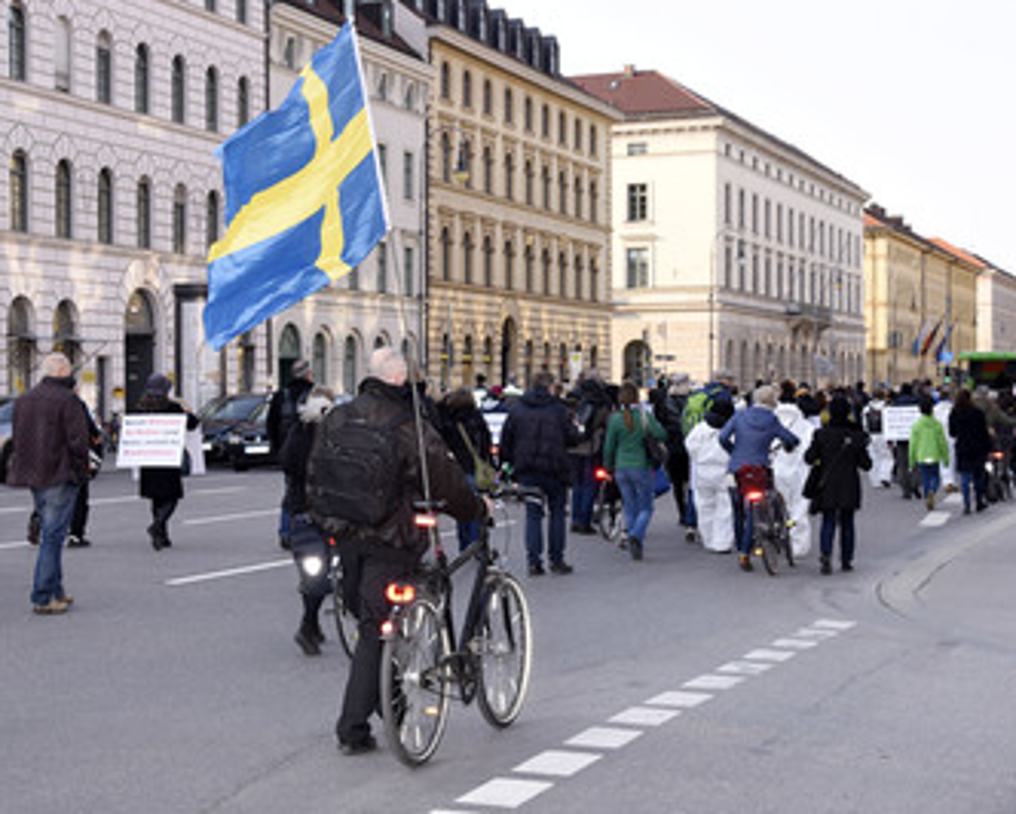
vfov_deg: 21.9
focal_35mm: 70
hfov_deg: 27.0
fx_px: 2106
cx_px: 347
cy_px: 370
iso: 250
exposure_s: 1/160
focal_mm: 55
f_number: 6.3
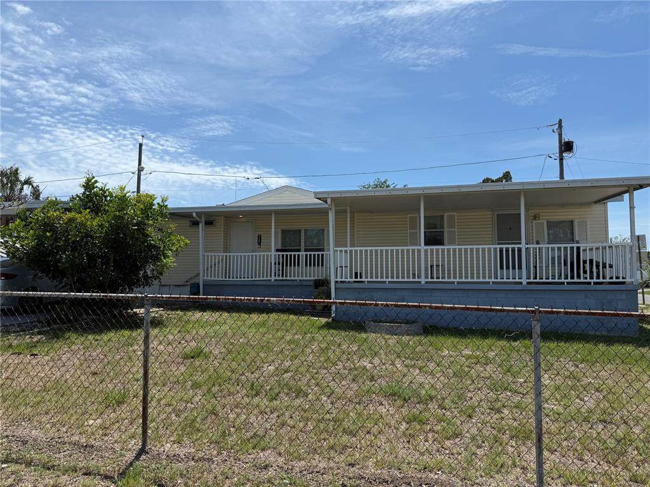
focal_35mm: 24
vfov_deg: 56.8
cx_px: 325
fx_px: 451
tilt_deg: +3.6
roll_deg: -1.4
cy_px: 244
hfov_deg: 71.6
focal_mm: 6.76
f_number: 1.78
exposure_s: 1/6173
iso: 80
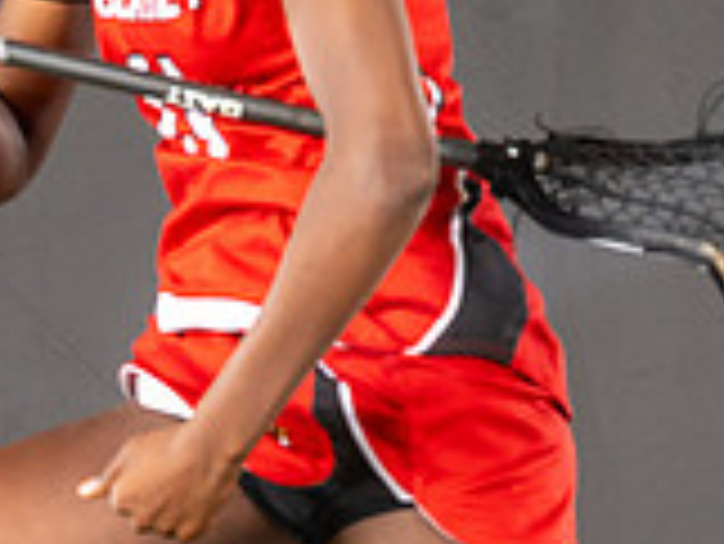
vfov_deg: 4.5
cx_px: 51
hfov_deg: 6.0
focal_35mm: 327
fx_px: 6844
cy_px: 454
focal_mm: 70
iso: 160
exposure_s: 1/125
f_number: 5.6
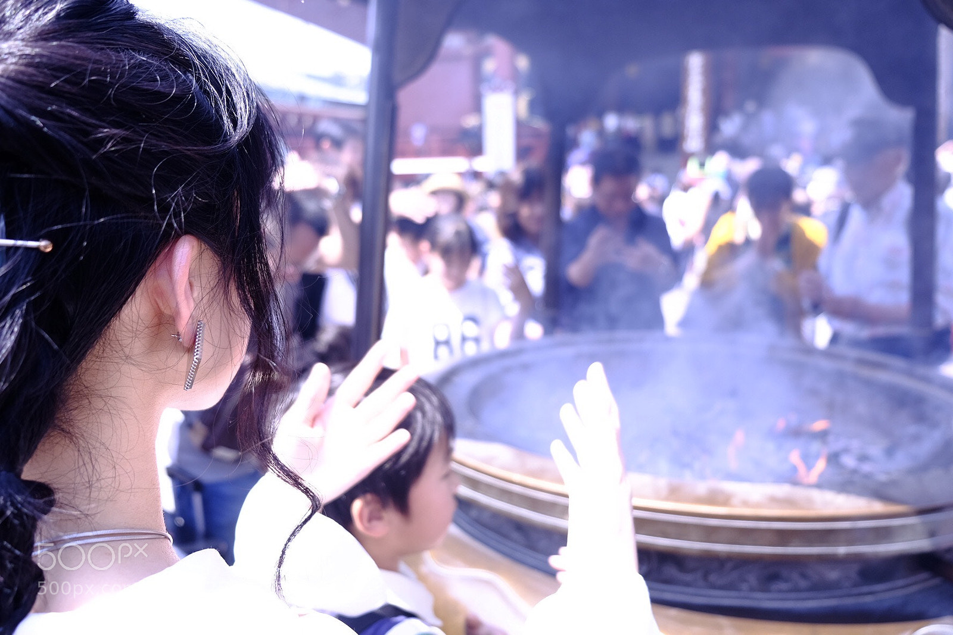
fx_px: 715
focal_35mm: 27
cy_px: 318
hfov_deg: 67.4
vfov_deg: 47.9
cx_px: 476
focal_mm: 18
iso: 200
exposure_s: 1/500
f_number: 2.8
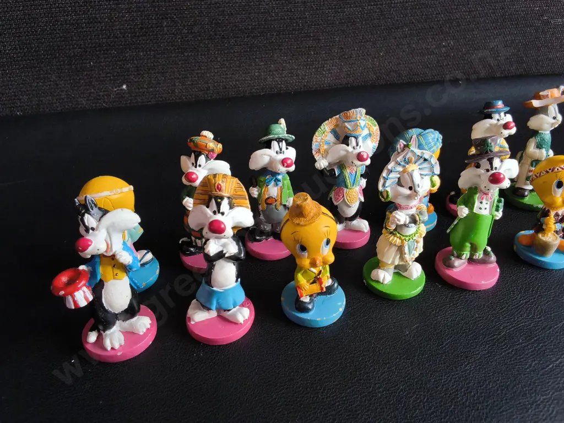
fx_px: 440
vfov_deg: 51.4
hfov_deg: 65.3
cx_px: 282
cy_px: 212
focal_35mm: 27
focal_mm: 2.87
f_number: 2
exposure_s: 1/120
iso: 80
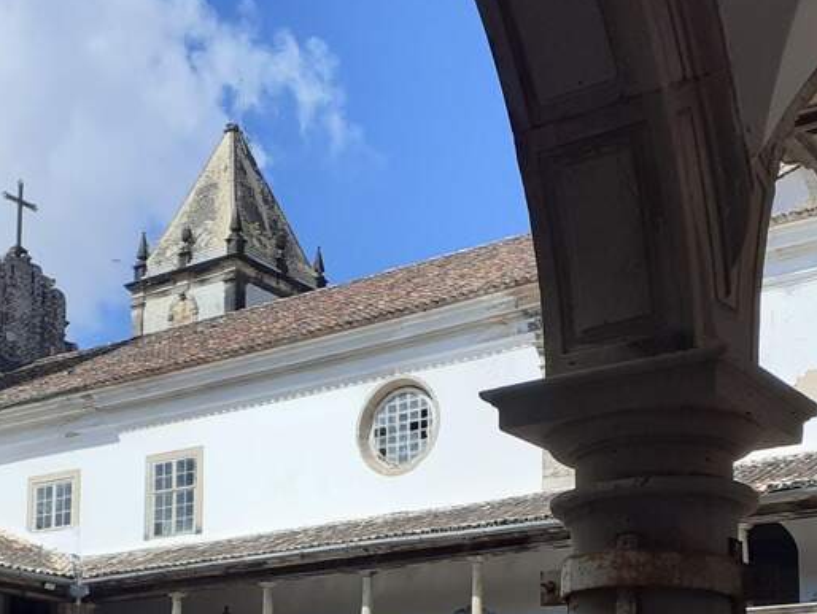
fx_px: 1488
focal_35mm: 63
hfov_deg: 30.7
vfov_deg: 22.5
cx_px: 362
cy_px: 606
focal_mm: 3.6
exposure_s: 1/2179
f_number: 1.9
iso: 40
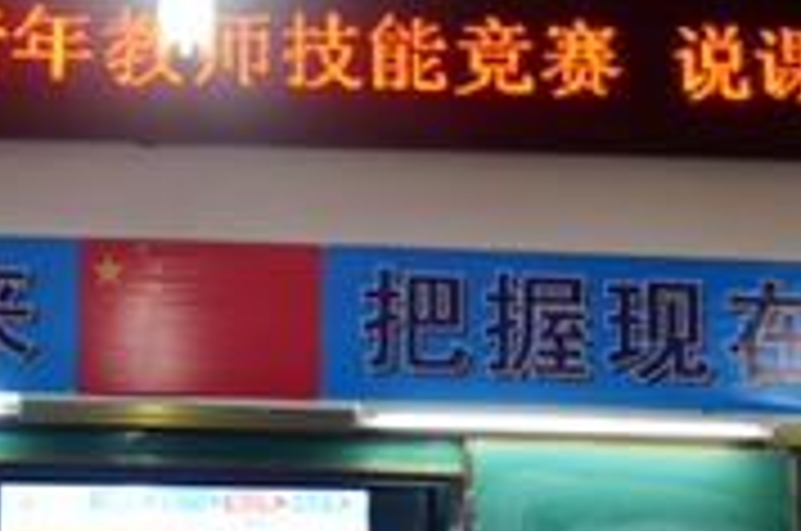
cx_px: 243
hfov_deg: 26.5
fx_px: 1688
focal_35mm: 76
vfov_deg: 17.5
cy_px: 524
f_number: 3.5
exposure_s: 1/30
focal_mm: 18
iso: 400
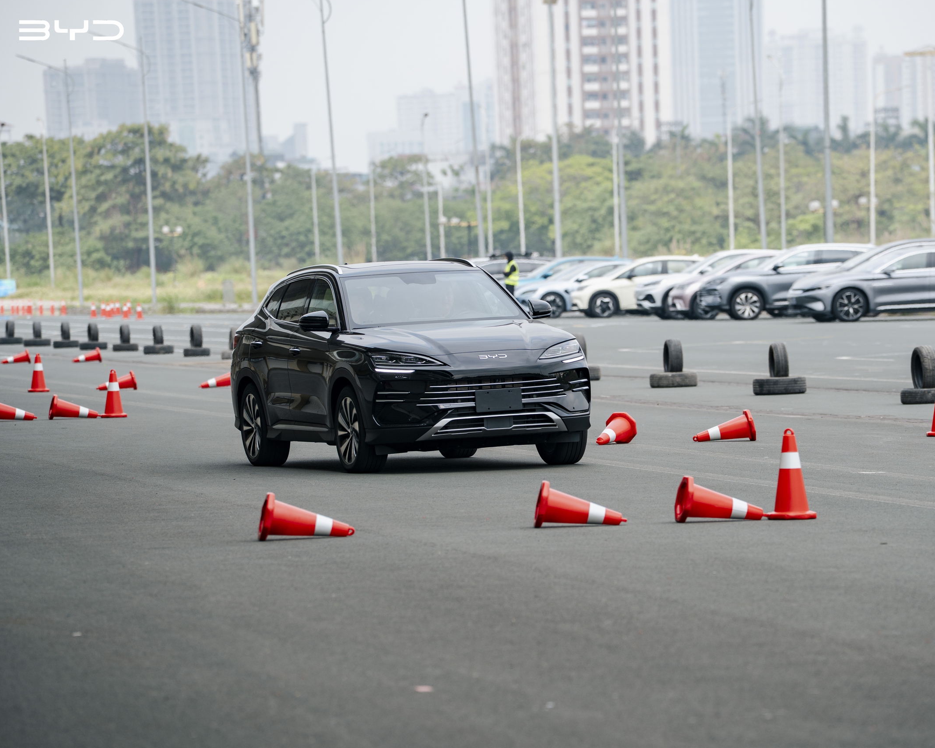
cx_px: 562
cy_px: 373
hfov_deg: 8.5
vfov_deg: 6.8
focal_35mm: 226
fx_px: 6254
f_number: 4.5
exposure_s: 1/640
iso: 160
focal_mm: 200
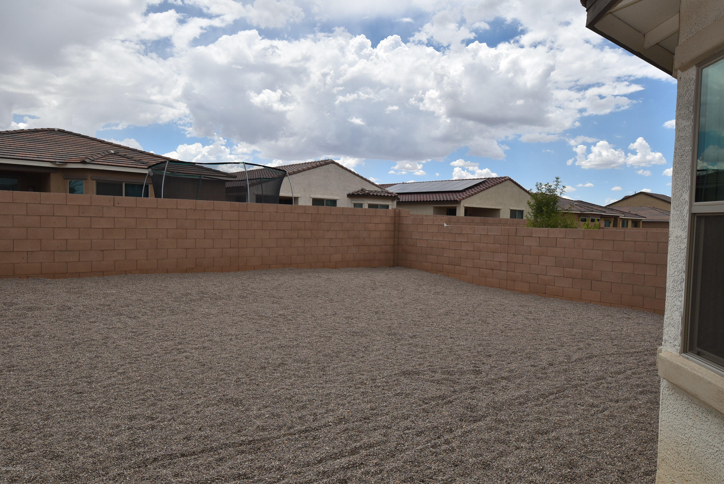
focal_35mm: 24
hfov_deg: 73.7
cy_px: 242
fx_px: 483
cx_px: 362
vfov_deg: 53.2
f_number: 11
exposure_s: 1/200
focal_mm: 16
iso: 100
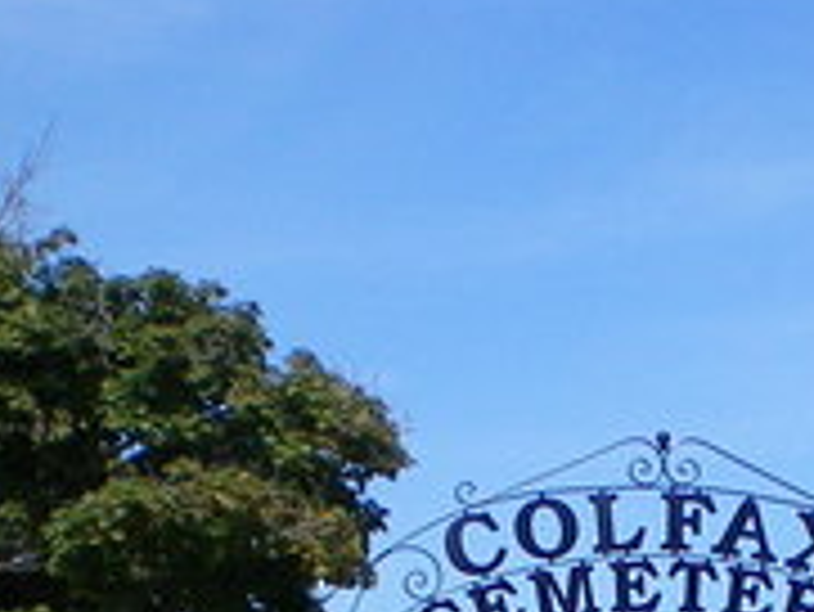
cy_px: 1087
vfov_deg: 9.6
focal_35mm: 147
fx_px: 3459
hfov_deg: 13.3
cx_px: 742
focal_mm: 6.3
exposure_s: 1/500
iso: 64
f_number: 4.6
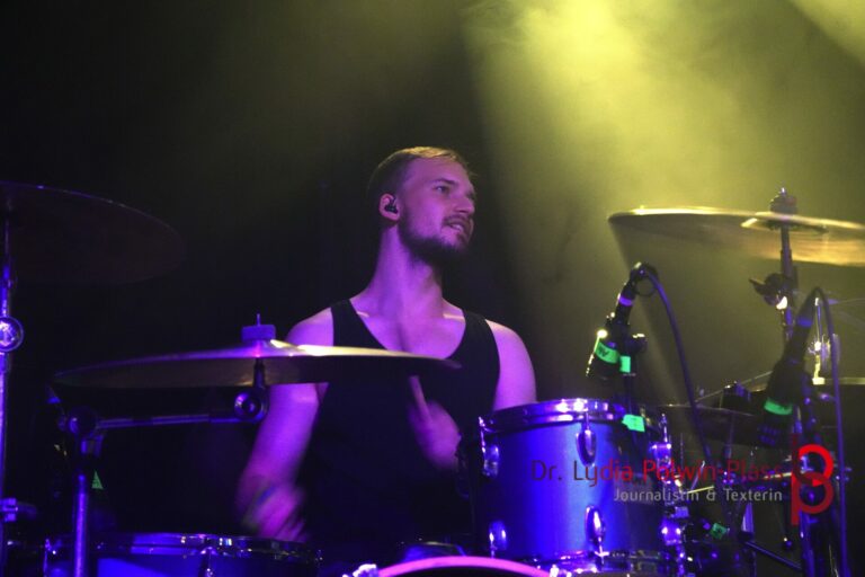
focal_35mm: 76
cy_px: 288
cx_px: 432
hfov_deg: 26.5
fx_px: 1838
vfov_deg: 17.8
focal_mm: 51
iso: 6400
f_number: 4.5
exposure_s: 1/30
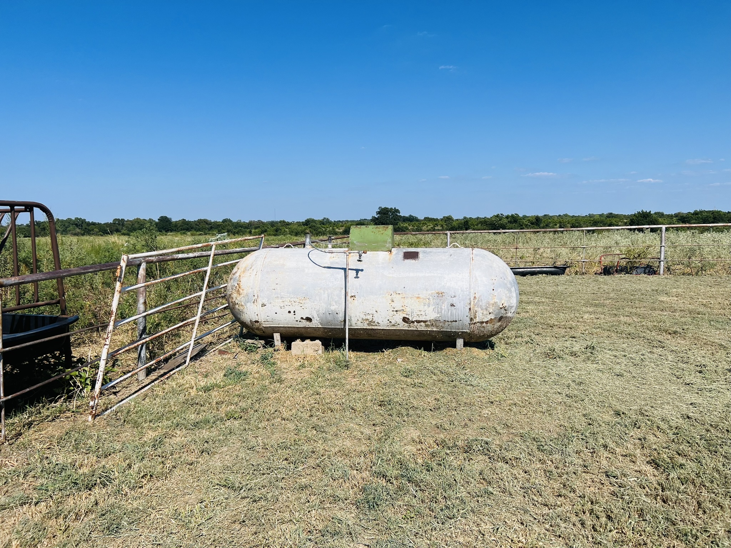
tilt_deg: -9.1
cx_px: 366
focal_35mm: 26
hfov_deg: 67.3
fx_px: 549
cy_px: 274
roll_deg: +2.0
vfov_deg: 53.1
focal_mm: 5.7
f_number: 1.5
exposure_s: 1/6993
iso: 50
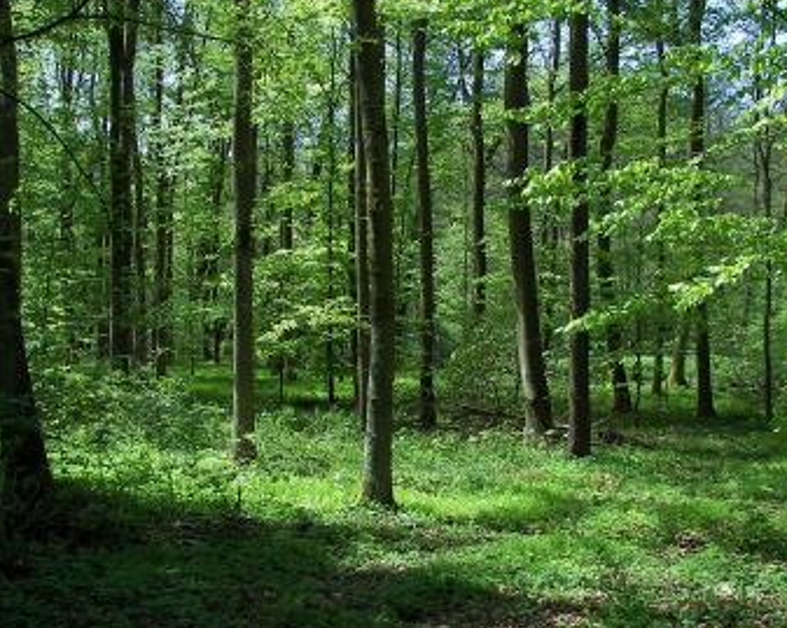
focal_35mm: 47
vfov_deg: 32.0
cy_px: 325
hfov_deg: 39.6
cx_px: 411
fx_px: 1094
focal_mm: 6
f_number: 2.8
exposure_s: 1/320
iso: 50
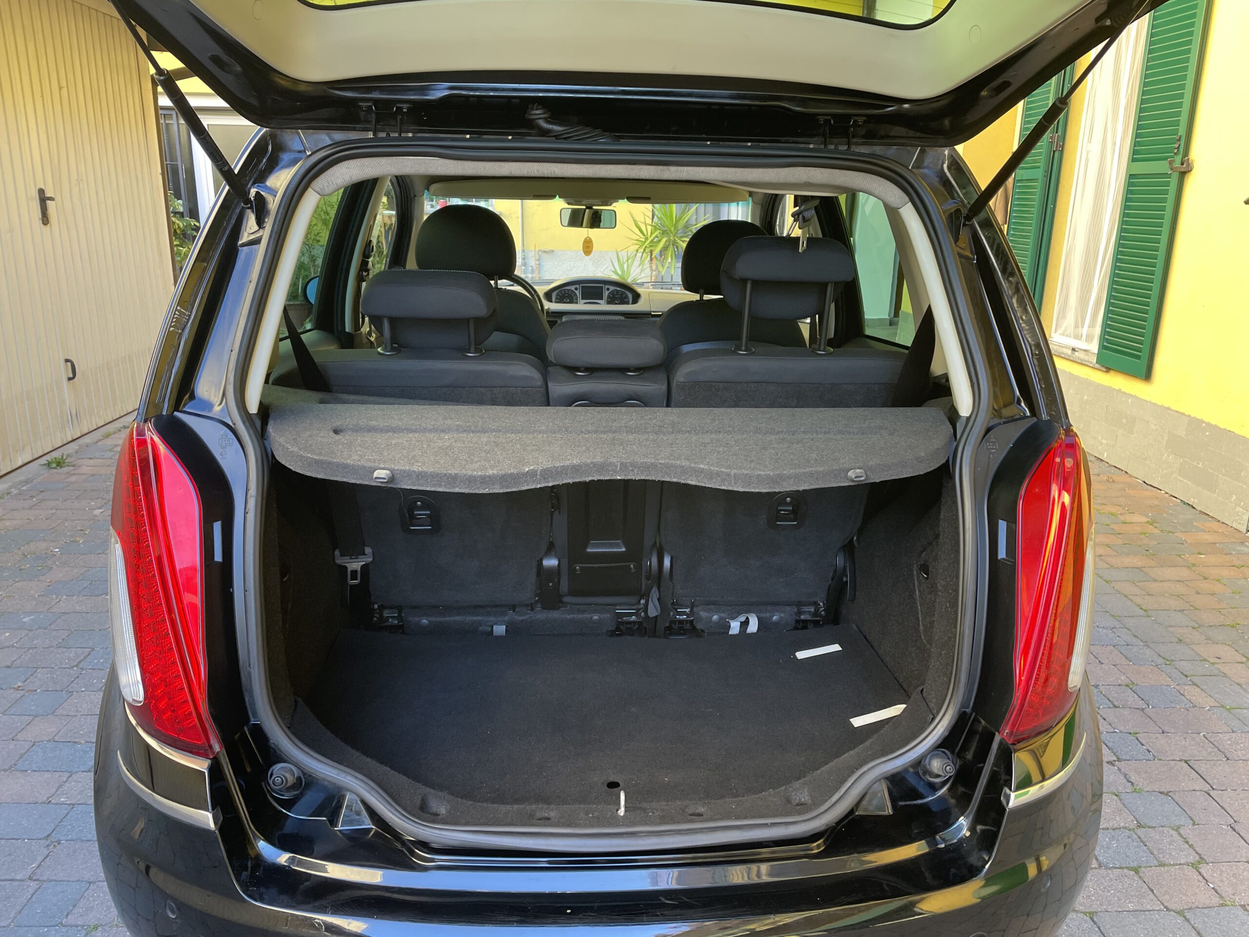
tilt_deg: -16.1
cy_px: 468
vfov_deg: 53.1
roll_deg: -1.5
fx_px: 938
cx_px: 624
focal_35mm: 26
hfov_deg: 67.3
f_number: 1.6
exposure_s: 1/121
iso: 100
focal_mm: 4.2
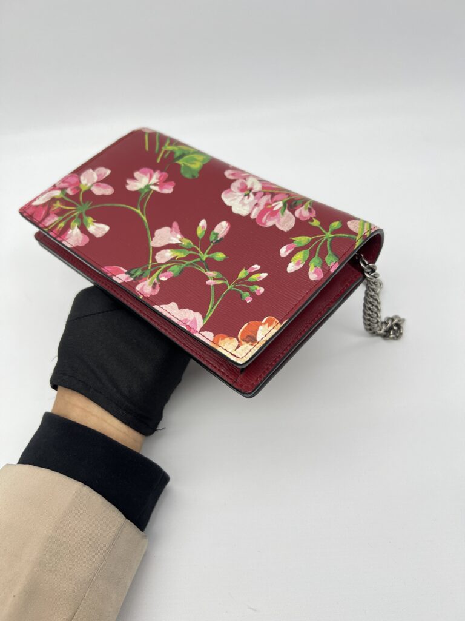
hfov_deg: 53.1
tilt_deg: -50.9
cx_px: 232
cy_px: 310
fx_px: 466
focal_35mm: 26
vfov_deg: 67.3
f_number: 1.5
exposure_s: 1/109
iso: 32
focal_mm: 5.7
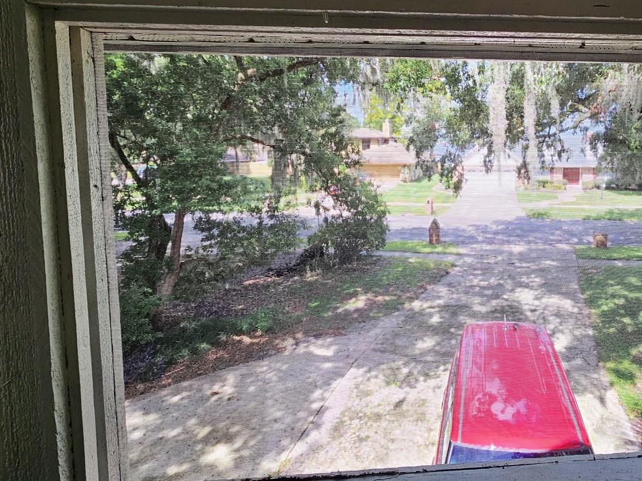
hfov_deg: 74.8
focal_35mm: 21
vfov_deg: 62.4
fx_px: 390
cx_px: 460
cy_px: 173
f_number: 2.2
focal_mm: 2.2
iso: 100
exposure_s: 1/120
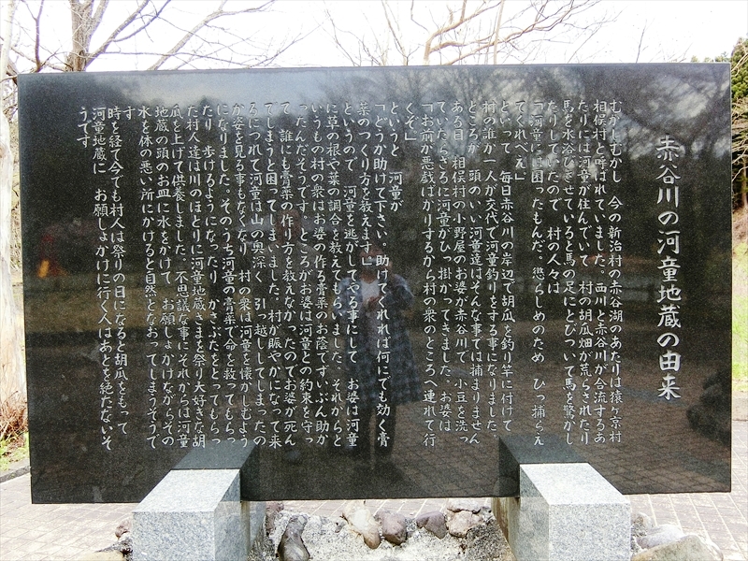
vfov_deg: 46.8
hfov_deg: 60.0
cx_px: 374
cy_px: 280
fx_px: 648
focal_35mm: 30
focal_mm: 6.4
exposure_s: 1/160
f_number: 3.3
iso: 80
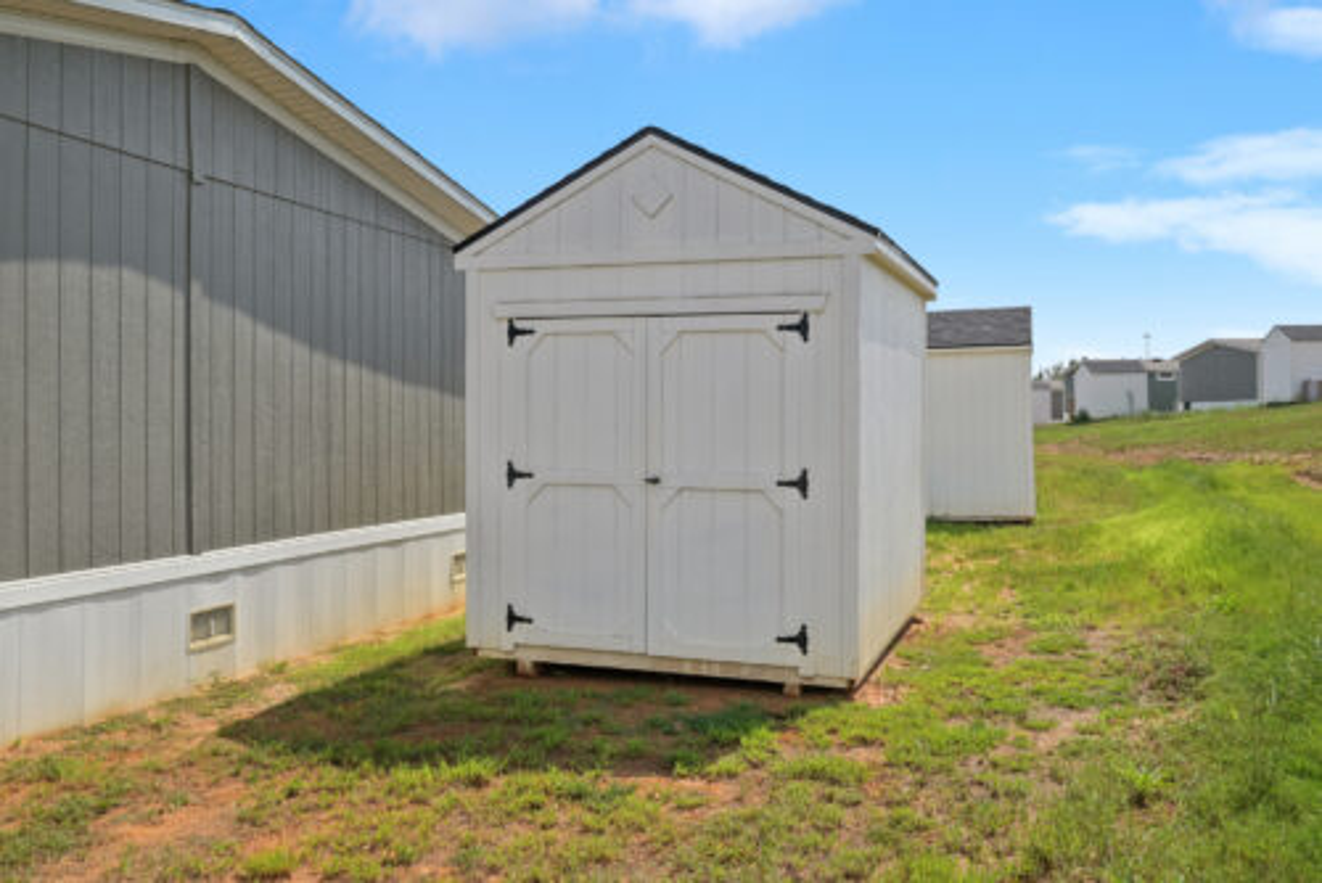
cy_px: 442
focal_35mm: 30
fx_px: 1102
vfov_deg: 43.7
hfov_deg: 61.9
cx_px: 661
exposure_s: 1/1600
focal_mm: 30
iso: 400
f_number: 8
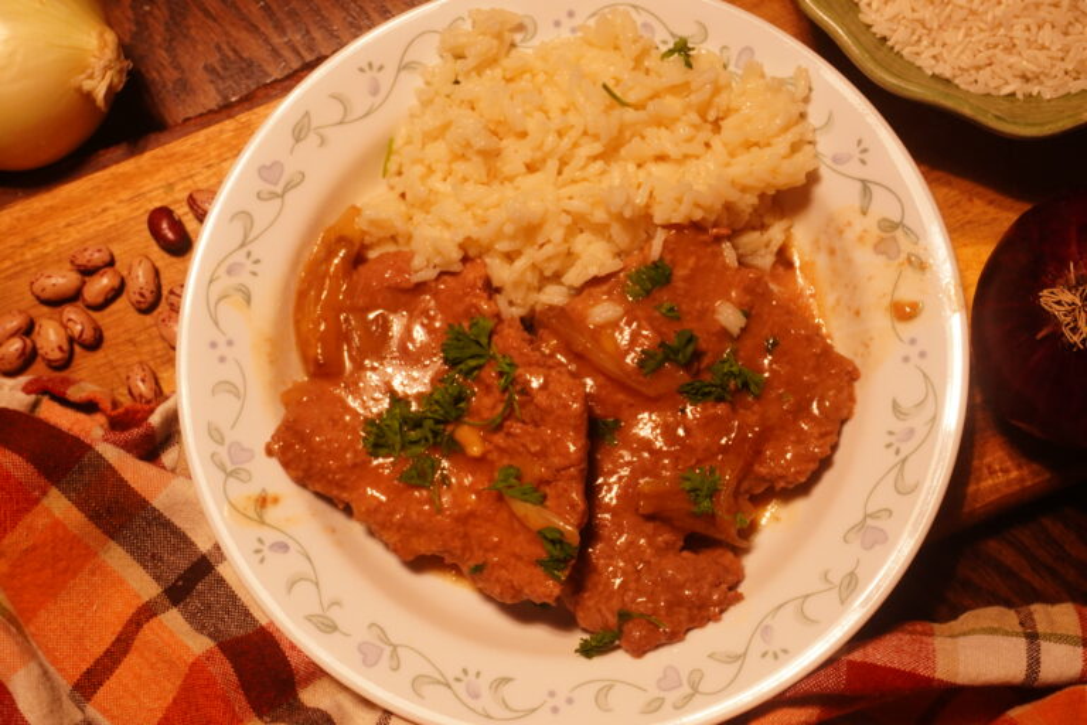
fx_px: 1676
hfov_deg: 35.9
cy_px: 362
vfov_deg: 24.4
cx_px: 544
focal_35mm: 56
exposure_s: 1/4
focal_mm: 37
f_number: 13
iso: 640
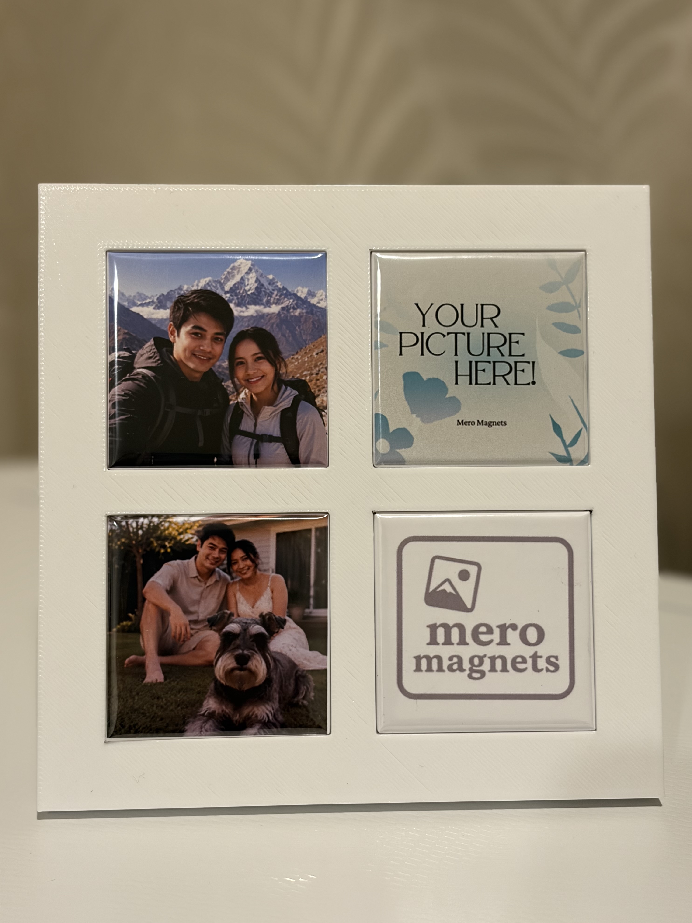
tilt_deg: -17.9
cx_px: 352
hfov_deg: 27.5
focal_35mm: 53
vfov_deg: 36.2
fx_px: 1413
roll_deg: +0.0
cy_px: 459
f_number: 1.6
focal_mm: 5.96
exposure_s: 1/33
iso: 160
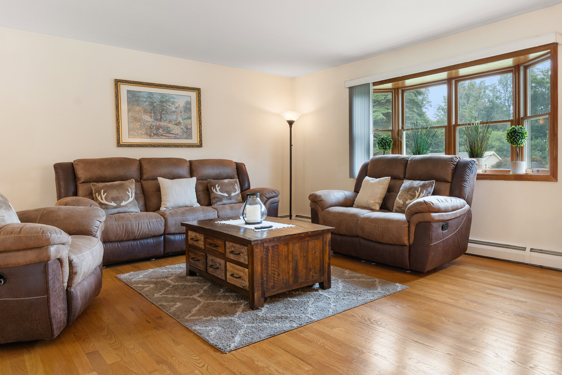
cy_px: 171
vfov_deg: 51.2
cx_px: 380
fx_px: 390
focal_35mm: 25
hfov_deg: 69.3
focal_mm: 17
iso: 320
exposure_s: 1/1.67
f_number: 8
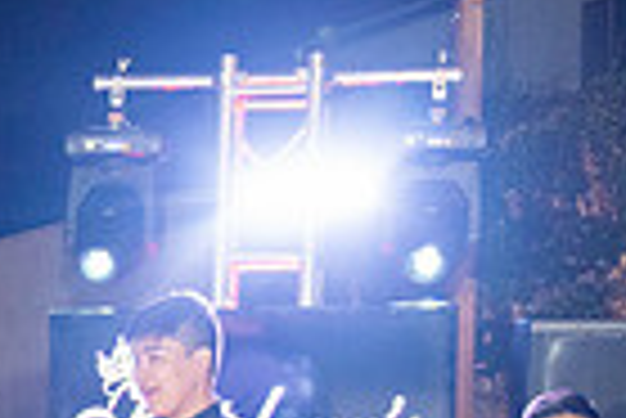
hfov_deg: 13.1
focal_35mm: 150
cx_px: -243
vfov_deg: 8.9
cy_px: 681
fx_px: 2611
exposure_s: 1/100
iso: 1600
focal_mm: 36
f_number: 3.2
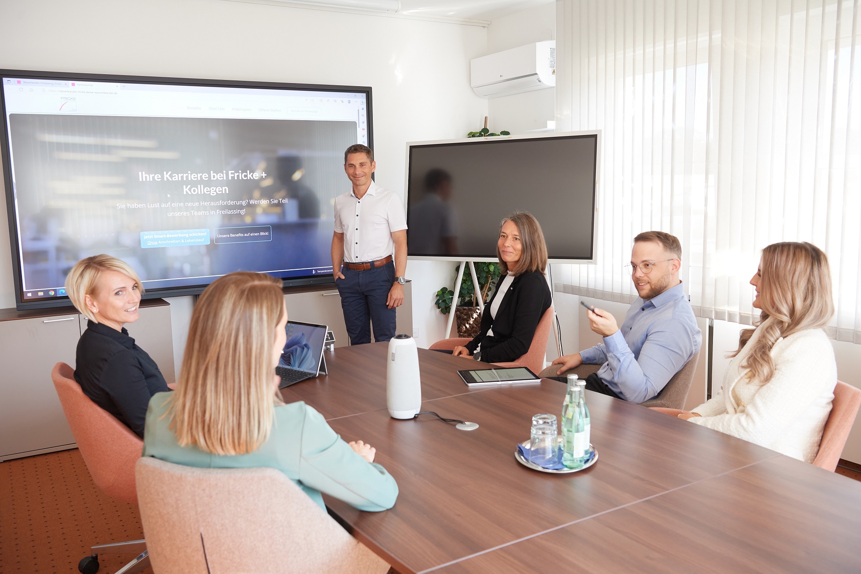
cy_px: 287
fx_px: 765
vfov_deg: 41.1
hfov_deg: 58.7
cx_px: 430
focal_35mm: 32
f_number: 5
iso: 800
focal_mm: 32
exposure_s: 1/60
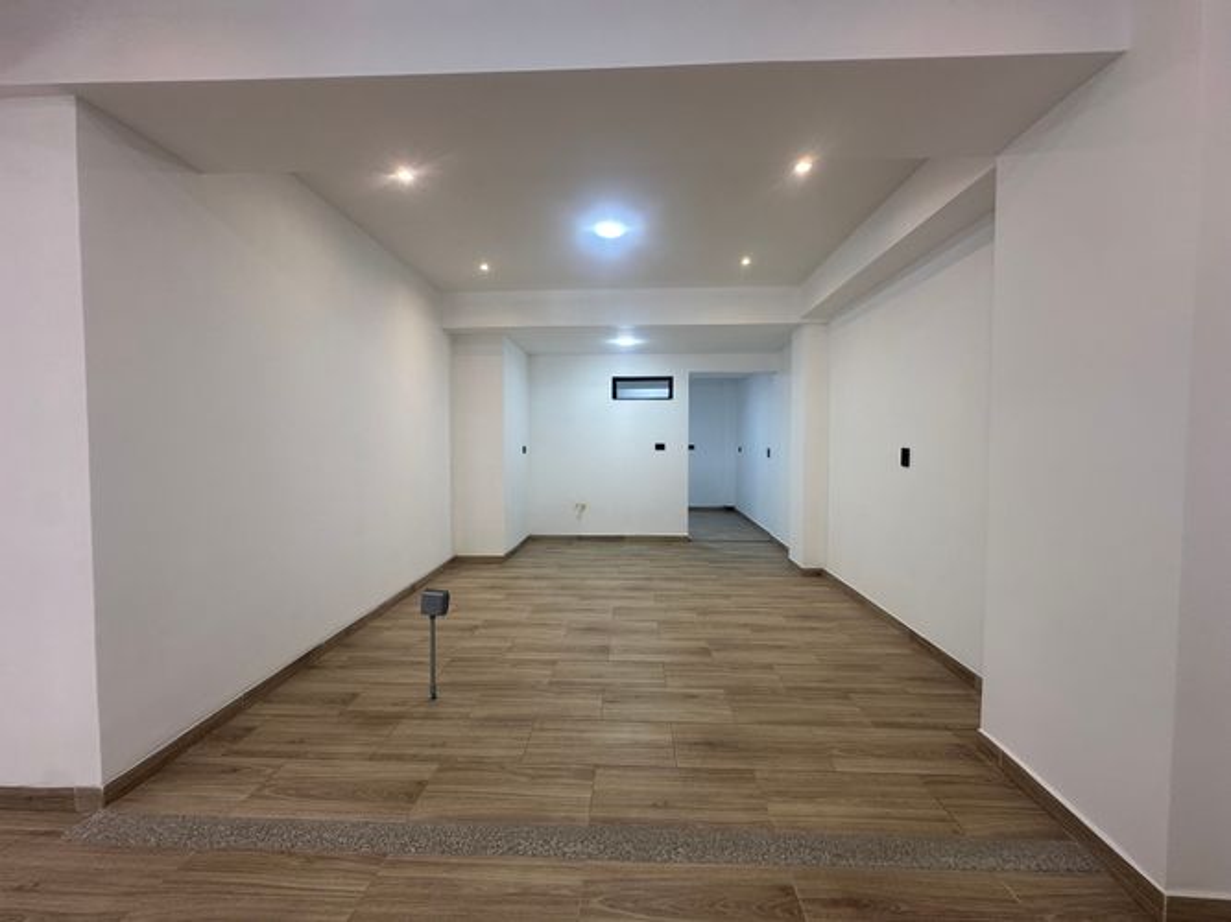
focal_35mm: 14
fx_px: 498
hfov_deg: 102.1
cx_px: 616
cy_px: 461
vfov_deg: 85.7
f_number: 2.2
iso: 64
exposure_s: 1/99
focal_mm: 2.22
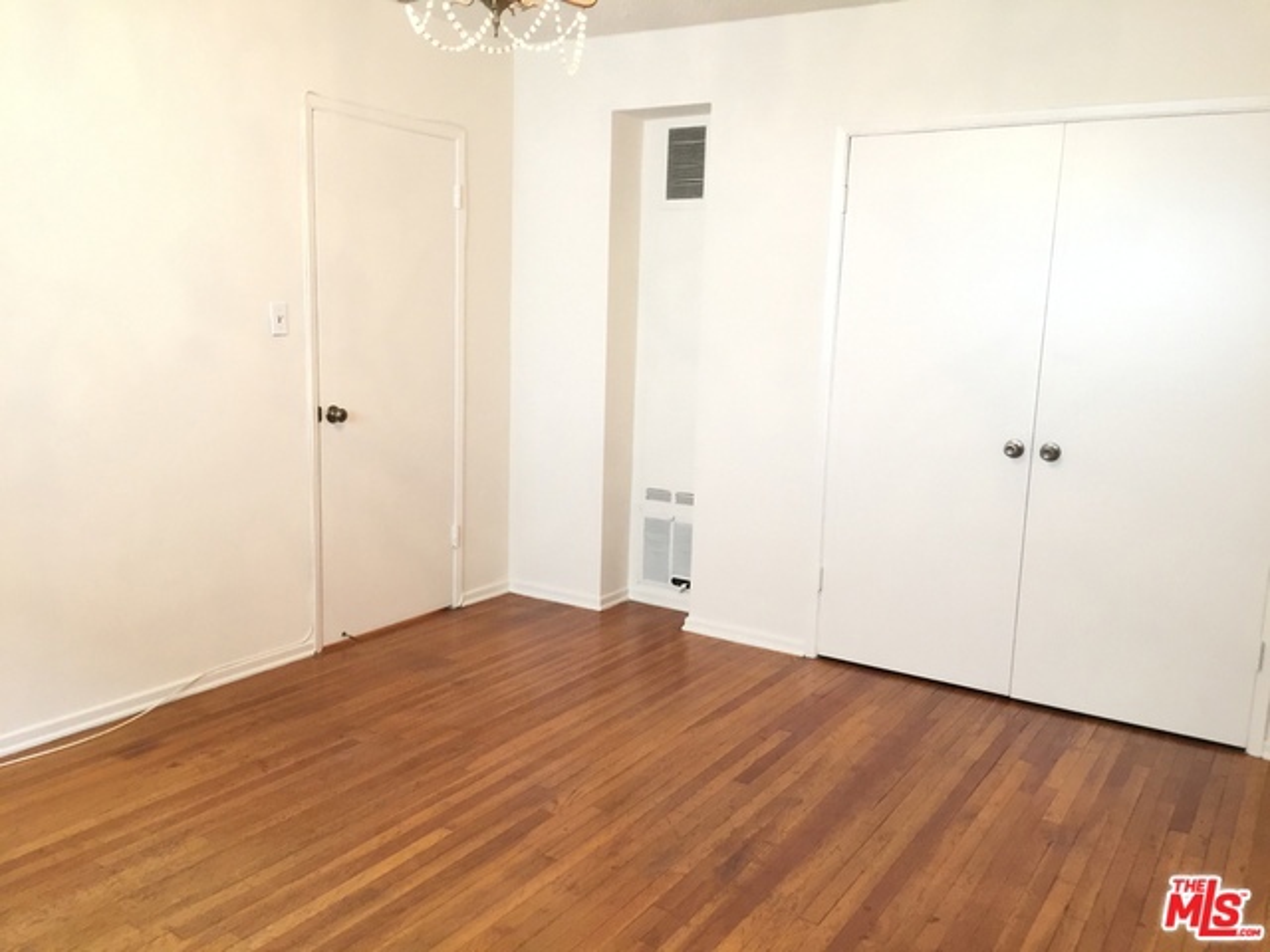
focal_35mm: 29
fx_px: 1064
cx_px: 635
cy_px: 476
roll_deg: -0.8
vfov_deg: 48.2
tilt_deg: -8.6
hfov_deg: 61.7
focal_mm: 4.15
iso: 100
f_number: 2.2
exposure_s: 1/10
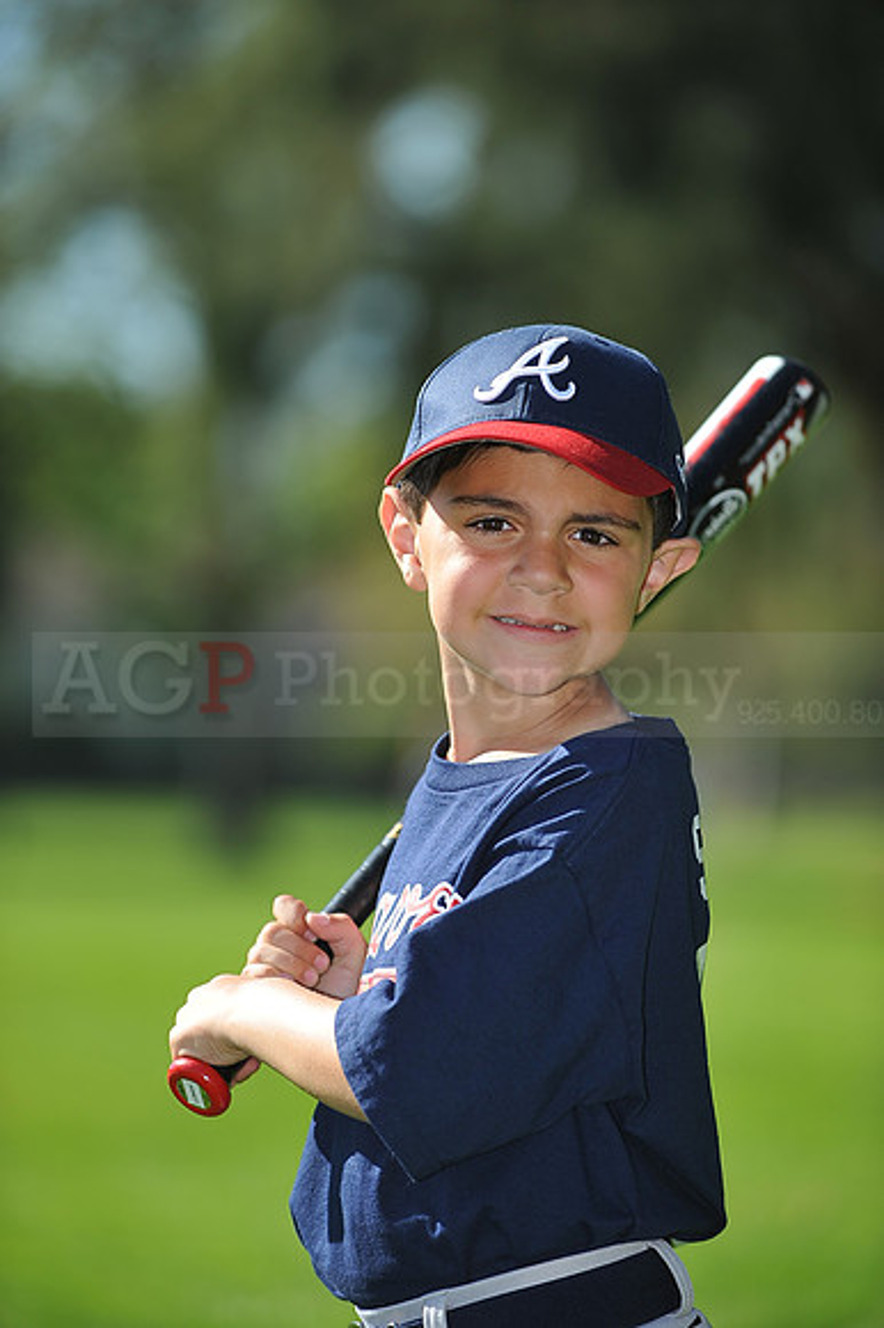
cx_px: 442
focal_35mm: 200
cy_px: 664
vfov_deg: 10.3
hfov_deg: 6.9
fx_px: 7375
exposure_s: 1/1250
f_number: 4
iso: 200
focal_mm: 200
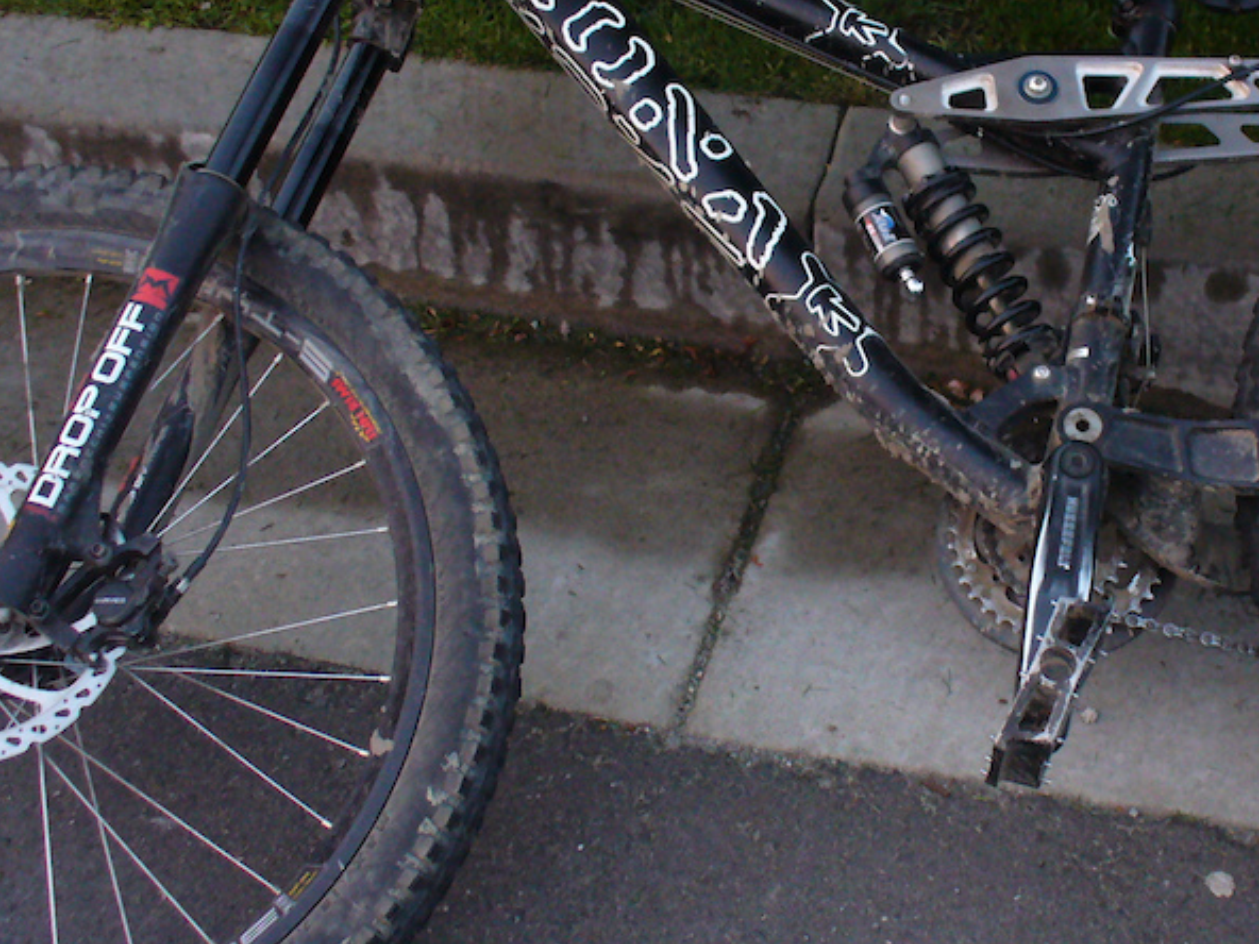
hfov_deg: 29.9
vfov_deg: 22.9
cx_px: 891
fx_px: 2328
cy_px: 391
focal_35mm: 64
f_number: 2.8
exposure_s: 1/20
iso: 200
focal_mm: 6.1
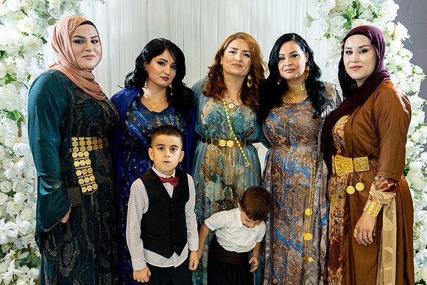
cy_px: 142
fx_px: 451
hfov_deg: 50.7
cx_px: 214
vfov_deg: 35.1
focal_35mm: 38
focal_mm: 38
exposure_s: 1/160
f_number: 2.8
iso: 800
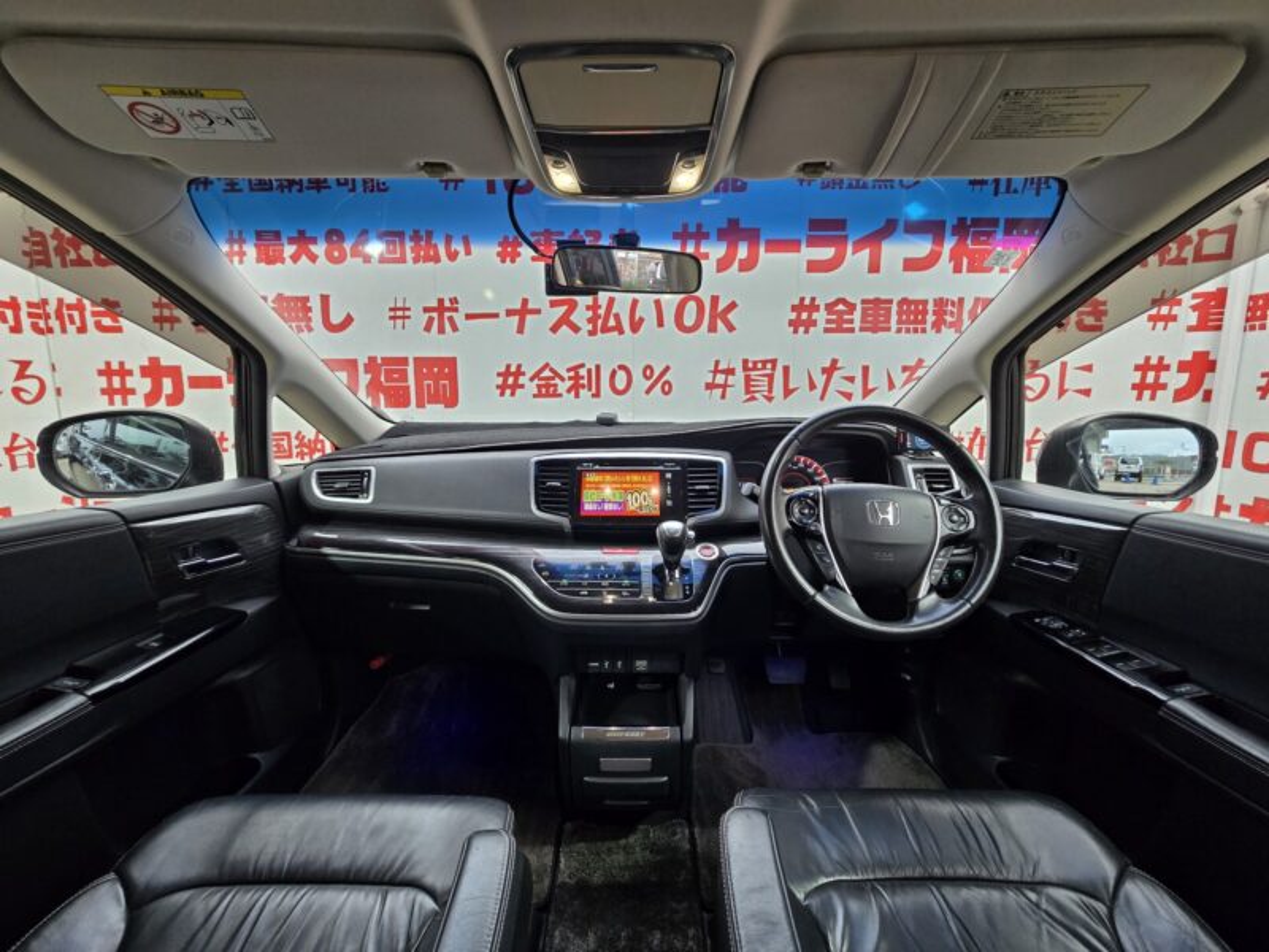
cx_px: 634
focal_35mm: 13
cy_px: 476
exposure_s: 1/60
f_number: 2.2
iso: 160
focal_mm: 2.2
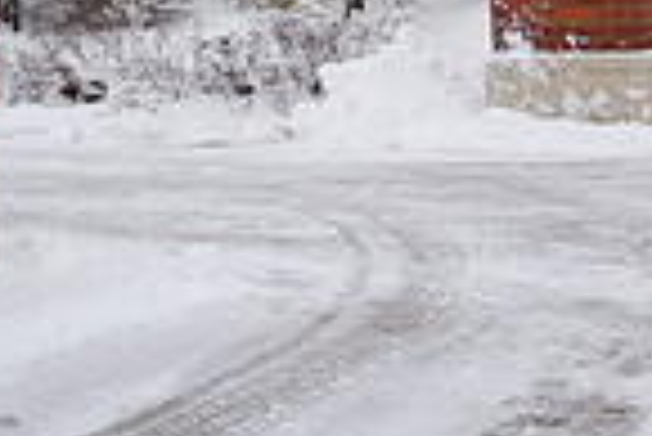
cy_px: -389
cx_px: 526
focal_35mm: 128
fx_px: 2321
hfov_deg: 15.9
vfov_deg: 10.1
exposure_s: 1/500
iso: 160
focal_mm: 32
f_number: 3.5
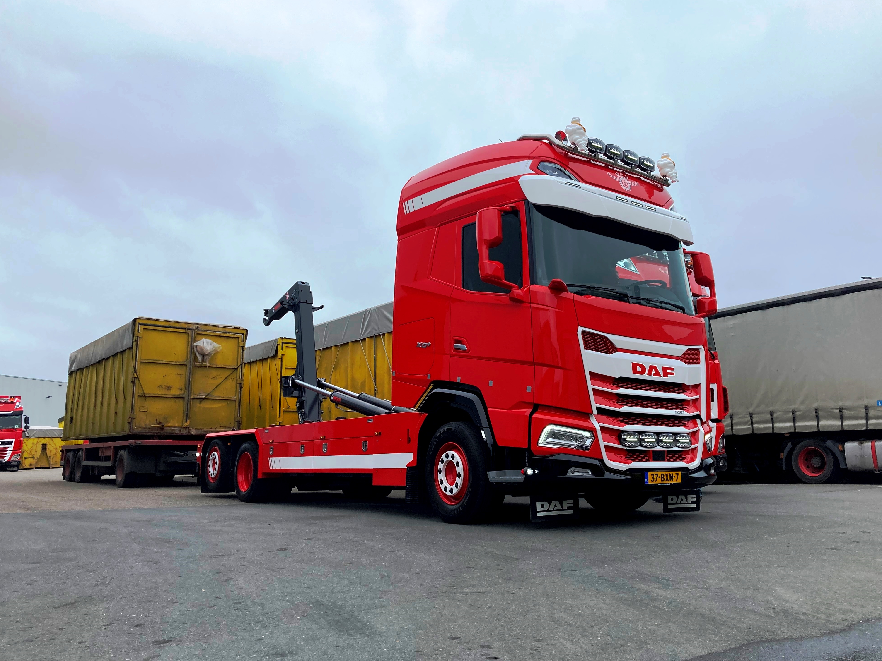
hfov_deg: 61.7
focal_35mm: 29
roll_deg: +2.0
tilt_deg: +9.9
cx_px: 452
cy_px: 325
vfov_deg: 48.2
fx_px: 739
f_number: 1.8
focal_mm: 3.99
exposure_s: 1/787
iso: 20
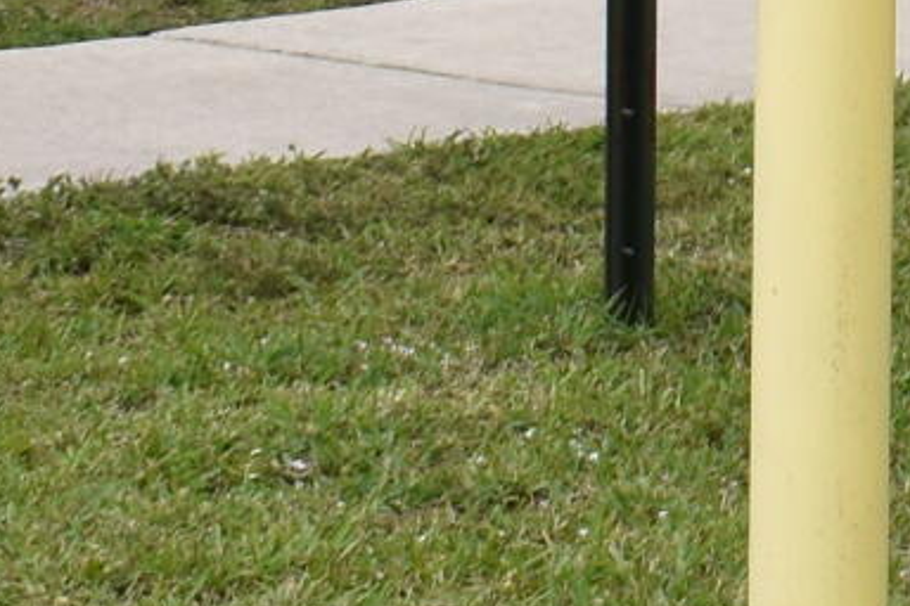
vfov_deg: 5.1
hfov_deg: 7.5
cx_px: 2100
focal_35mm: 258
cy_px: -1030
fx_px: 6521
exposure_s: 1/320
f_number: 9
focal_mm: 22
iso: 200
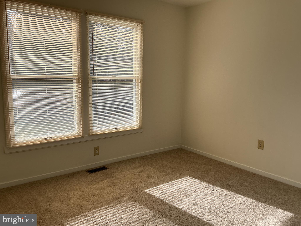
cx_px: 150
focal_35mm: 29
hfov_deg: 61.7
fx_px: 252
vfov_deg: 48.2
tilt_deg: -7.9
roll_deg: -0.4
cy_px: 113
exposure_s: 1/397
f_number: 1.8
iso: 25
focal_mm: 3
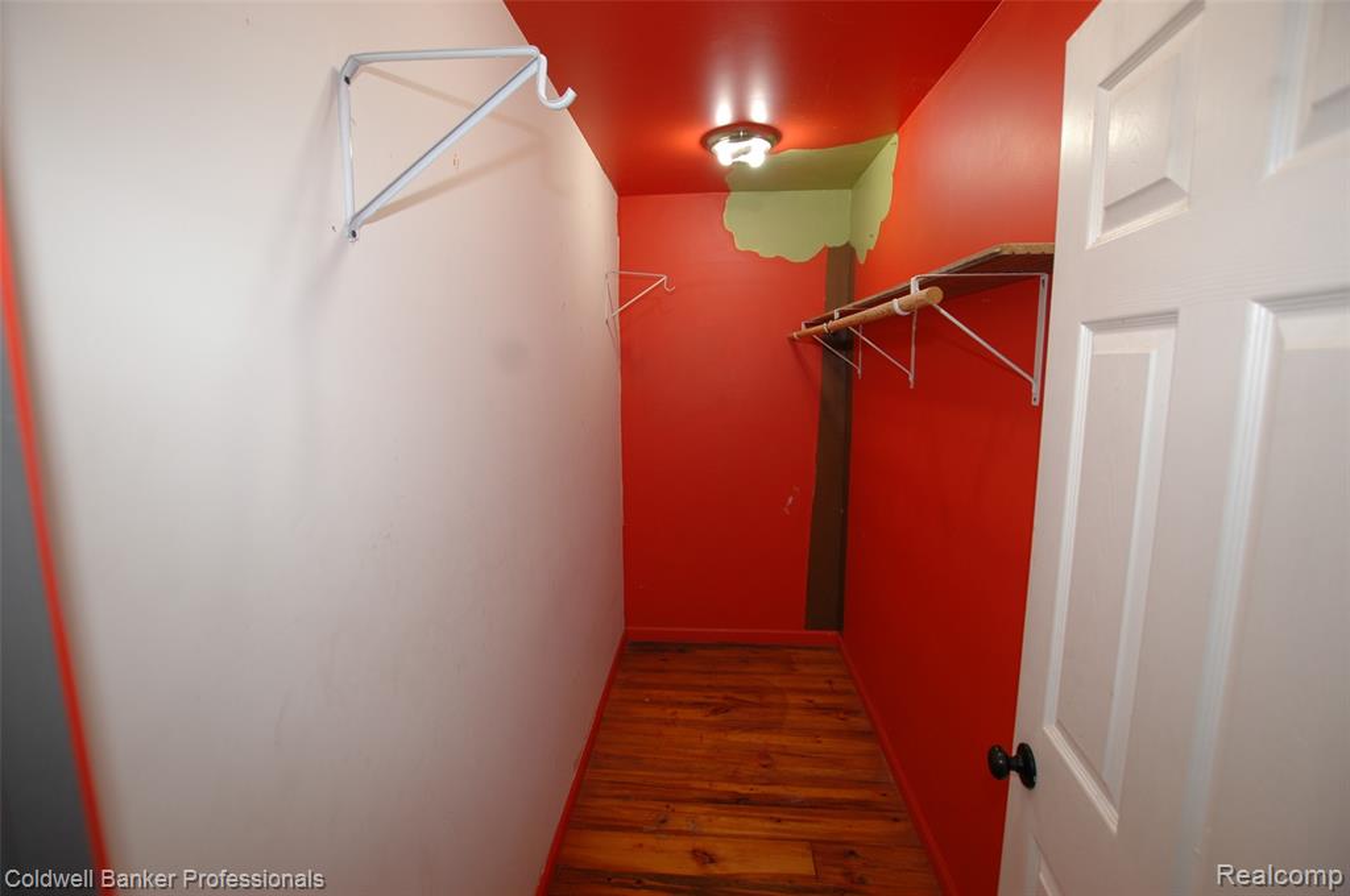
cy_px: 448
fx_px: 562
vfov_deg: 77.2
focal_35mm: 15
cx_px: 675
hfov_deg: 100.5
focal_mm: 10
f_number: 4
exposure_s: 1/60
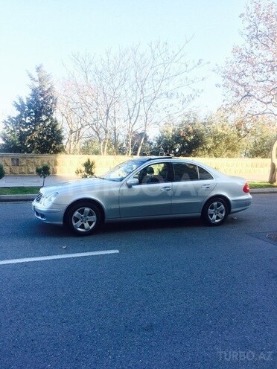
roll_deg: -1.4
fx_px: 309
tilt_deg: -8.1
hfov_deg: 48.2
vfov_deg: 61.7
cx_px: 138
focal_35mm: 29
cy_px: 184
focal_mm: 4.15
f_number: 2.2
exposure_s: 1/229
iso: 32
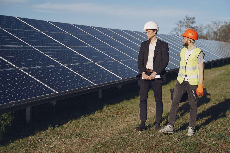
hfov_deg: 35.1
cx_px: 115
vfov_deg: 23.8
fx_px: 364
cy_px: 76
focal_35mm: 57
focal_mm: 57
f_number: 4
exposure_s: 1/3200
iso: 200
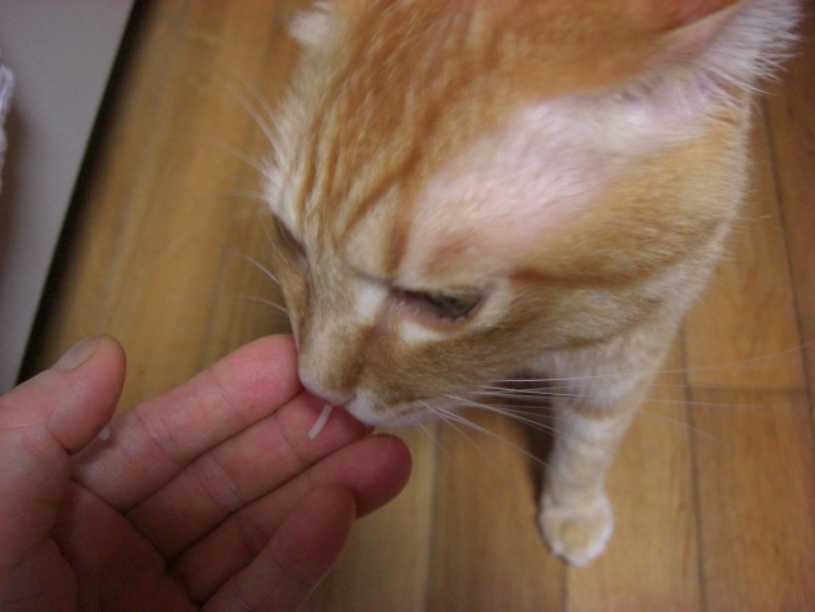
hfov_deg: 49.0
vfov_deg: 37.7
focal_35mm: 38
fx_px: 895
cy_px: 306
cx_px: 408
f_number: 2.8
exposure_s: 1/40
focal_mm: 7.9
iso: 800
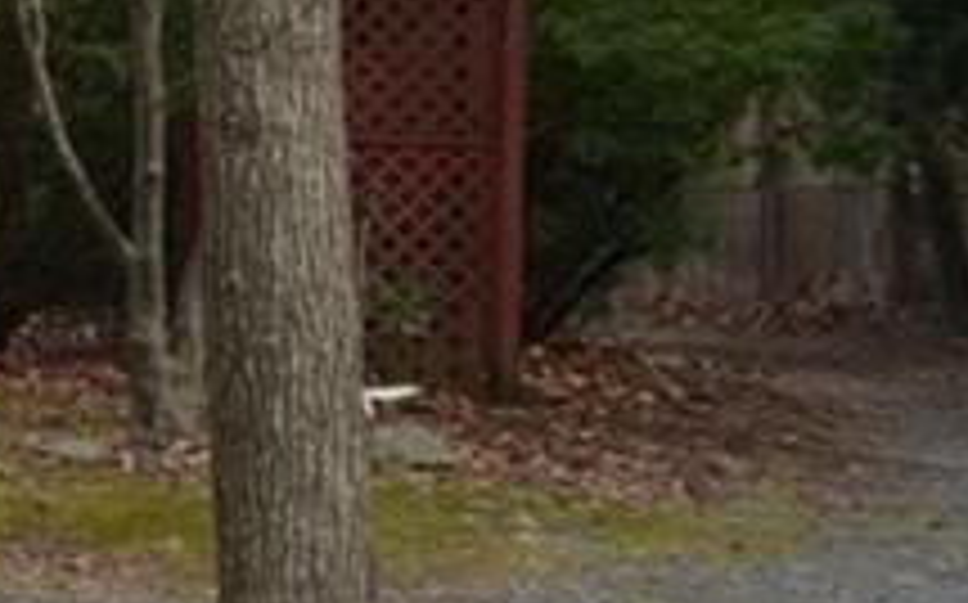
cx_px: -1220
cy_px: 0
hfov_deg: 10.6
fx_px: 4613
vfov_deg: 7.5
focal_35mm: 175
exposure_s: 1/160
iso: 100
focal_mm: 24
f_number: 6.3
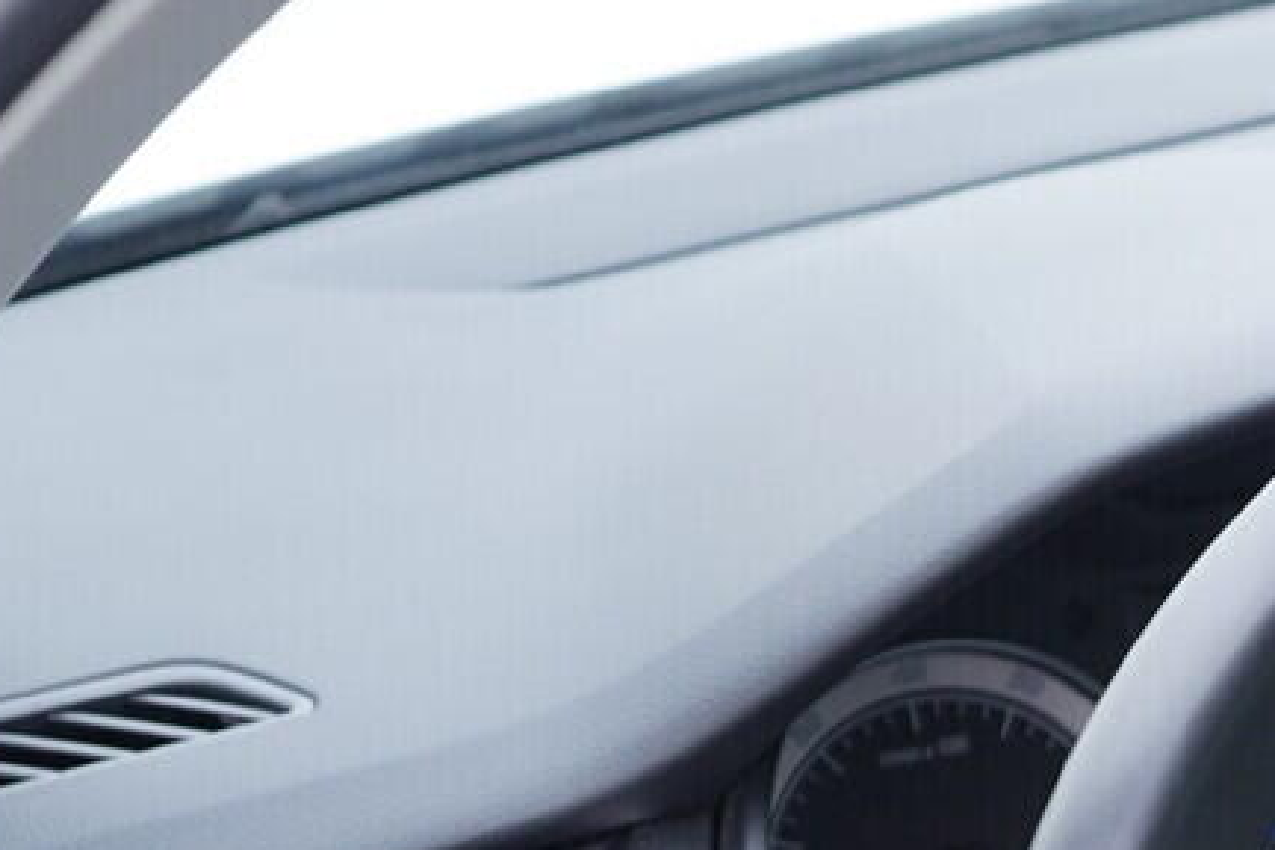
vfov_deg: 11.1
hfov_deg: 15.7
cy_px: 1195
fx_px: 4250
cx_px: 1895
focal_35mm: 120
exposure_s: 1/40
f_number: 2.8
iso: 200
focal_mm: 24
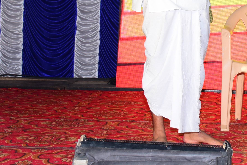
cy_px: -51
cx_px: 278
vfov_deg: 12.4
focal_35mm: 107
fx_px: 734
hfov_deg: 18.3
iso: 800
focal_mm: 32
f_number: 6.3
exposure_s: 1/125
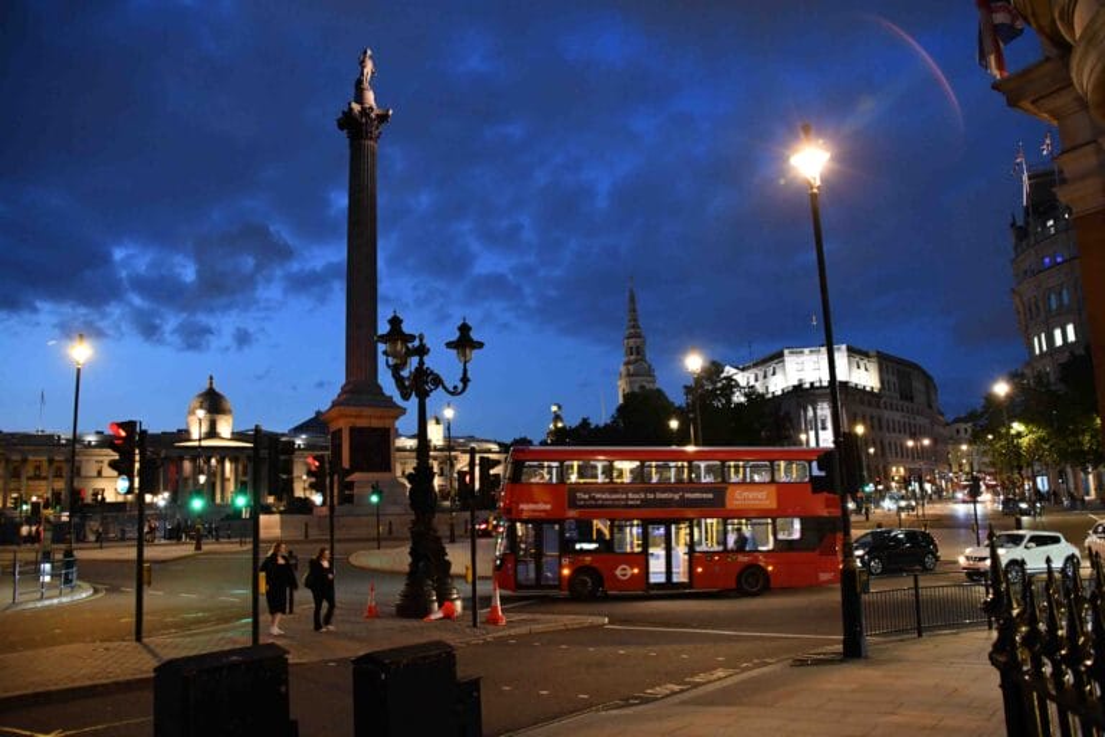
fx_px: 829
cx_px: 552
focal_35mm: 27
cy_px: 368
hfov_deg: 67.4
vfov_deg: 47.9
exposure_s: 1/30
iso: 3200
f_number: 4
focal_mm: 18
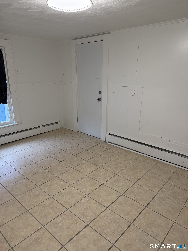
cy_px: 126
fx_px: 174
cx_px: 94
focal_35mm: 24
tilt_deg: -17.0
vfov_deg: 71.6
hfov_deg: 56.8
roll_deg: -1.5
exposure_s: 1/82
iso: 200
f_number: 1.78
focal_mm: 6.76
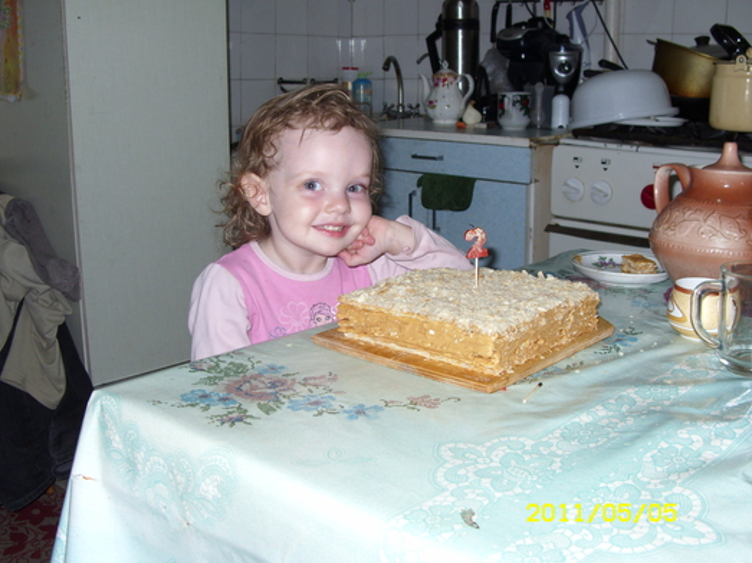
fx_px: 869
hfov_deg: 46.8
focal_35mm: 40
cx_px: 381
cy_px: 279
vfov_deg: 35.9
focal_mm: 6.3
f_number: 2.8
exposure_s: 1/30
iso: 50
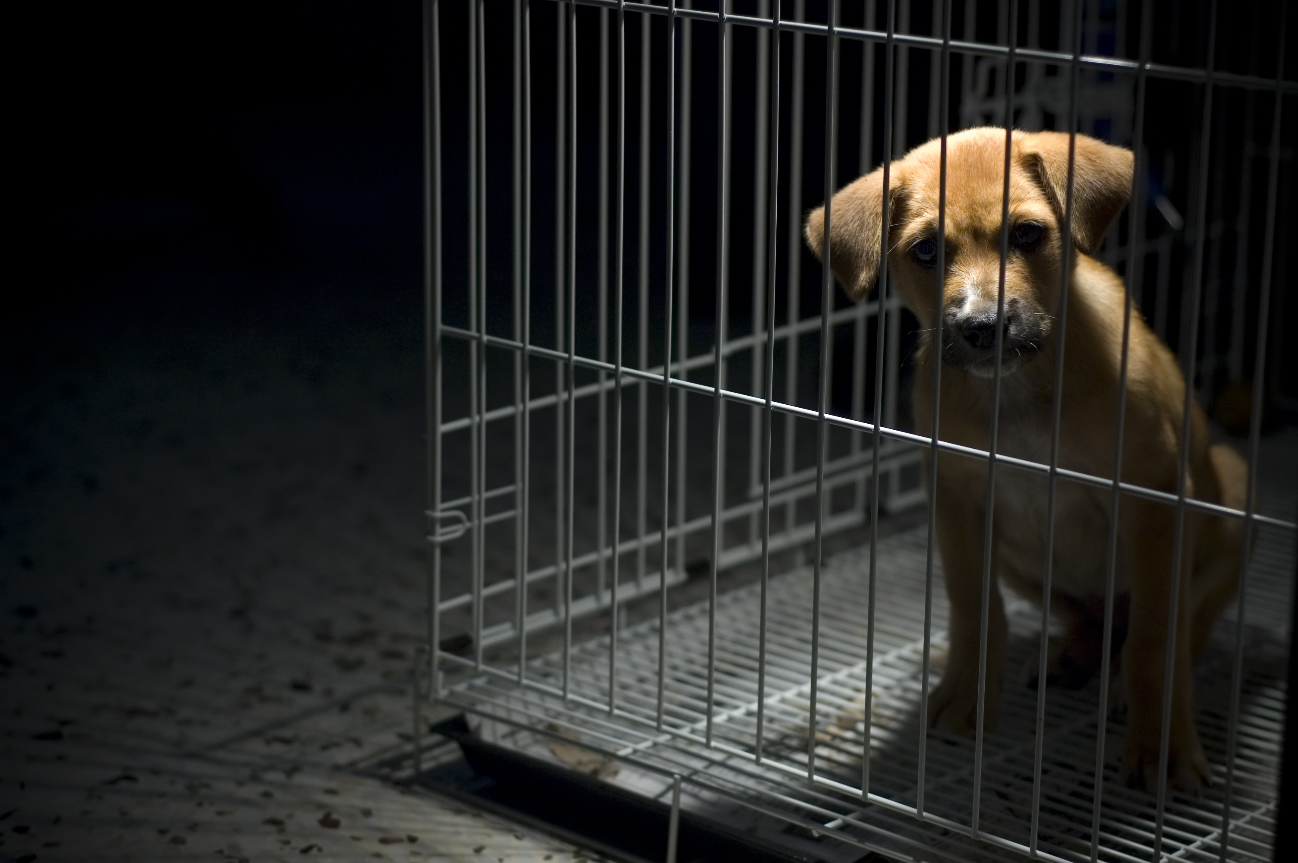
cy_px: 432
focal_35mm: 75
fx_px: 2702
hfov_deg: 27.0
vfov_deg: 18.1
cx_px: 649
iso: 400
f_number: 2.8
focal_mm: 50
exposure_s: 1/80
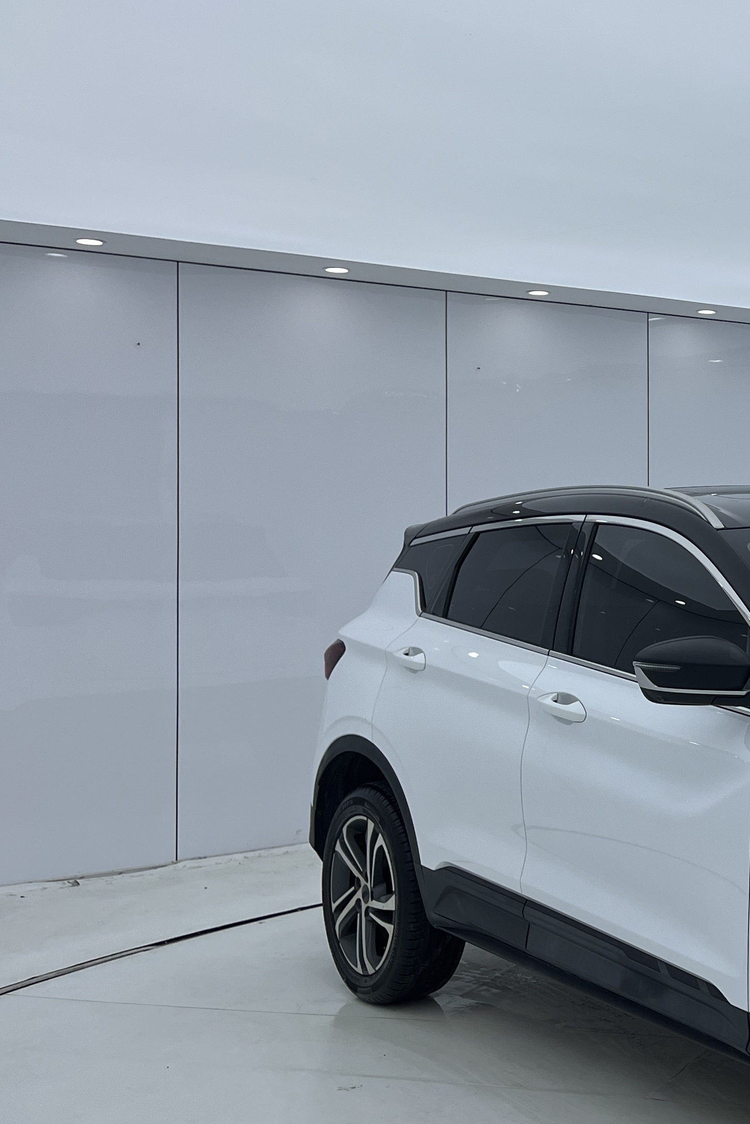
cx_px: 995
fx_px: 1562
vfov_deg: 39.6
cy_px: 510
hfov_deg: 23.6
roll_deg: +0.5
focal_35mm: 50
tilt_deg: -0.1
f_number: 1.6
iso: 50
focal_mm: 5.1
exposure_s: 1/1355
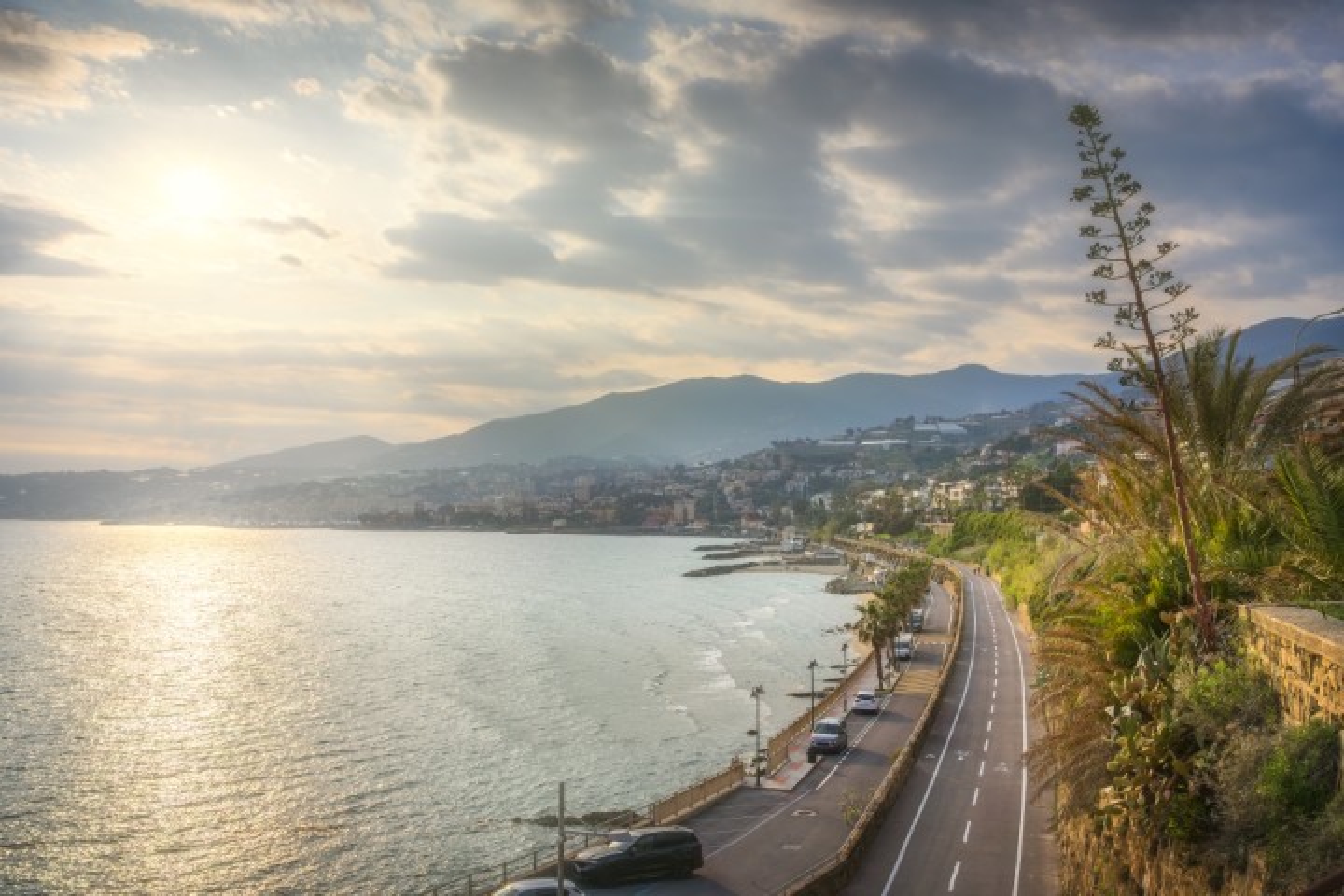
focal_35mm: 33
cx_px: 672
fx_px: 1232
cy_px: 448
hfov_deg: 57.2
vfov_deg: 40.0
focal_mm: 33
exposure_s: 1/640
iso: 100
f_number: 13
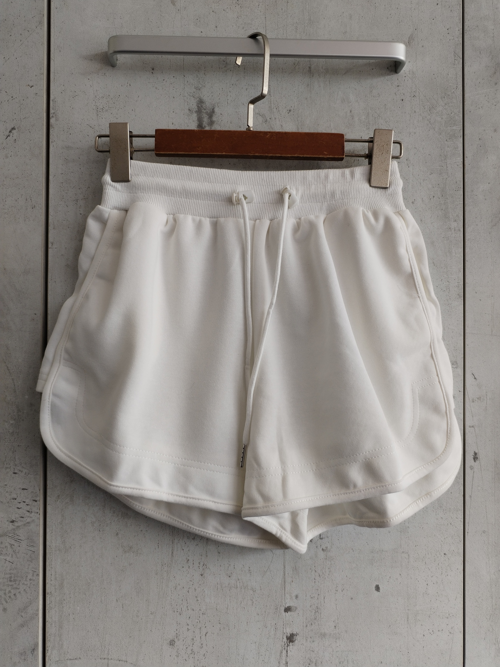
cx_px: 250
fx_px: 559
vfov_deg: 61.7
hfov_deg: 48.2
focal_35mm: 29
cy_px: 334
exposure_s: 1/177
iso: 100
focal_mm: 4.75
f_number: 1.8
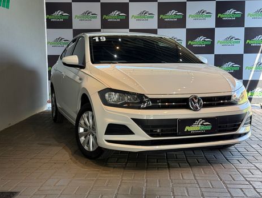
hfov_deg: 38.8
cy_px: 98
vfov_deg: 29.8
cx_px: 133
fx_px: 372
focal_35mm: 49
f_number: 1.78
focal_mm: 6.76
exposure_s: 1/121
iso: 64
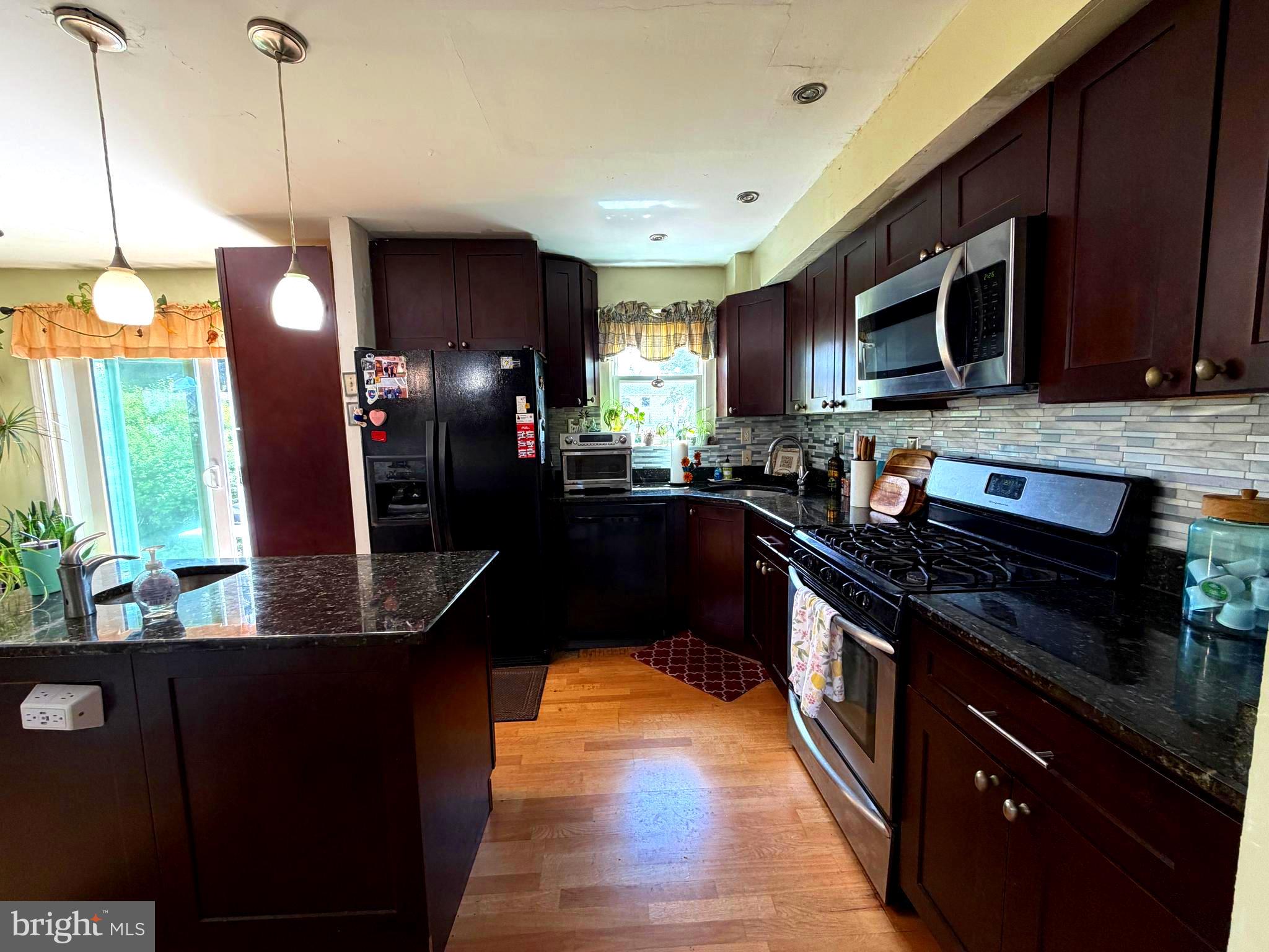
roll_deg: +1.1
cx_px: 634
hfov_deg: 102.1
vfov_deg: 85.7
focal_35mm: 14
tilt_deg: -5.8
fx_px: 513
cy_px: 476
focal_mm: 2.22
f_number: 2.2
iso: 200
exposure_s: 1/60
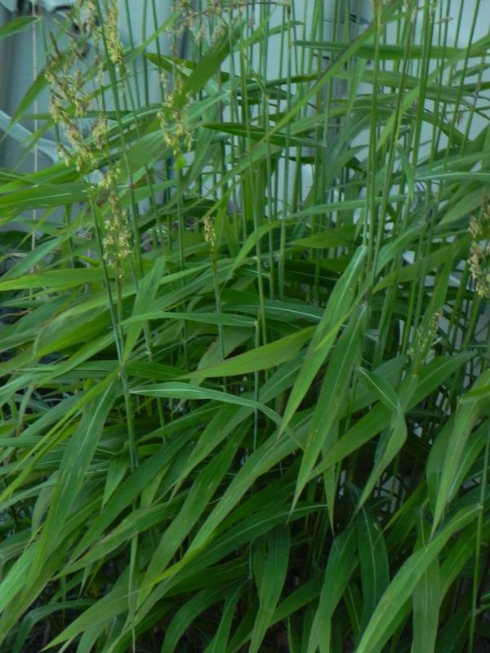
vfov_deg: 16.8
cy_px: 326
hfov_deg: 12.7
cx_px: 245
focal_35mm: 117
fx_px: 2208
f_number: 4.5
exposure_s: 1/5
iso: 160
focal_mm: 20.8
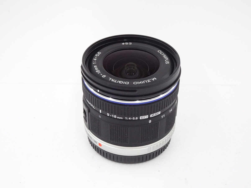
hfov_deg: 33.2
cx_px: 126
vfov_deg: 25.2
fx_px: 421
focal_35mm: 58
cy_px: 94
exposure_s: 1/60
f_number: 4.5
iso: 400
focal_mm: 9.87
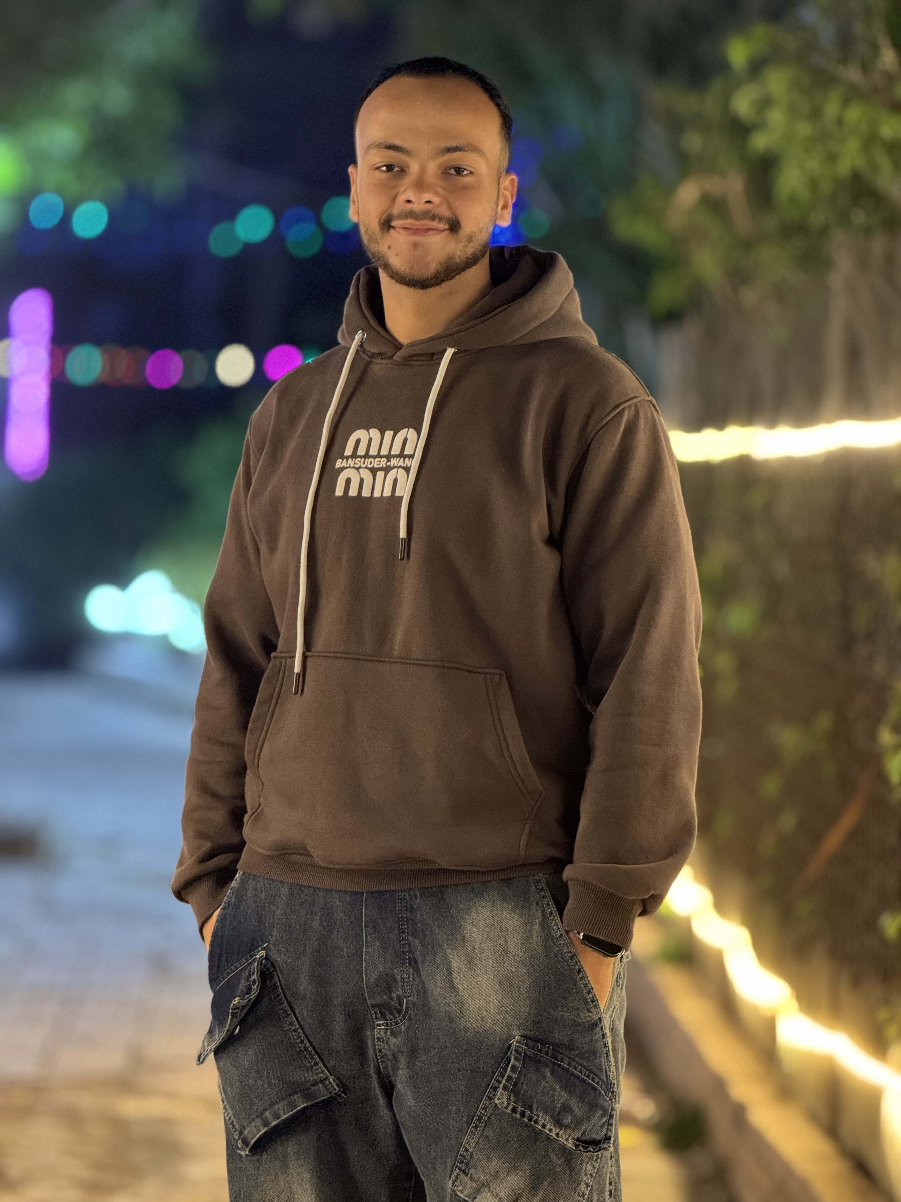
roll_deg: -0.2
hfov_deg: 12.3
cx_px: 450
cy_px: 601
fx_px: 4165
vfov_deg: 16.4
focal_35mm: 120
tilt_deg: +0.0
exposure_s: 1/33
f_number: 2.8
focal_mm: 15.66
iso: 500
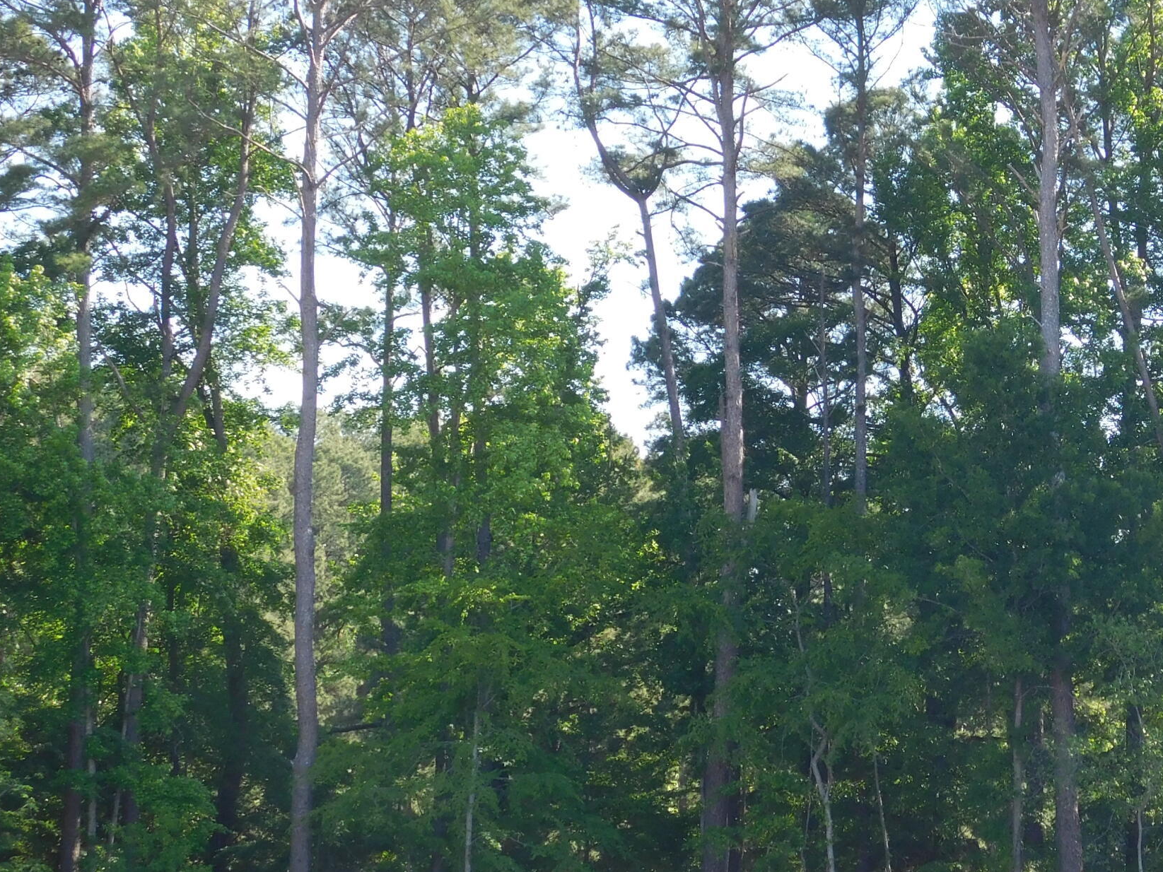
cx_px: 1022
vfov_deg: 15.9
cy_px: 426
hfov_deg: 20.7
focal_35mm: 93
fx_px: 3125
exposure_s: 1/200
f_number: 3.8
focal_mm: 9
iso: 125
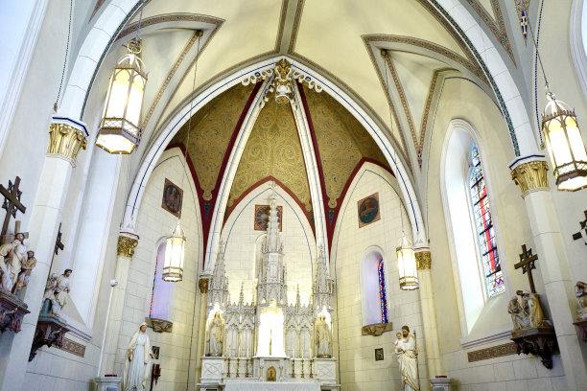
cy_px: 196
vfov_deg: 46.4
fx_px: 457
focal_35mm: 28
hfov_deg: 65.5
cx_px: 294
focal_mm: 28
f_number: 1.7
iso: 1600
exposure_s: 1/160
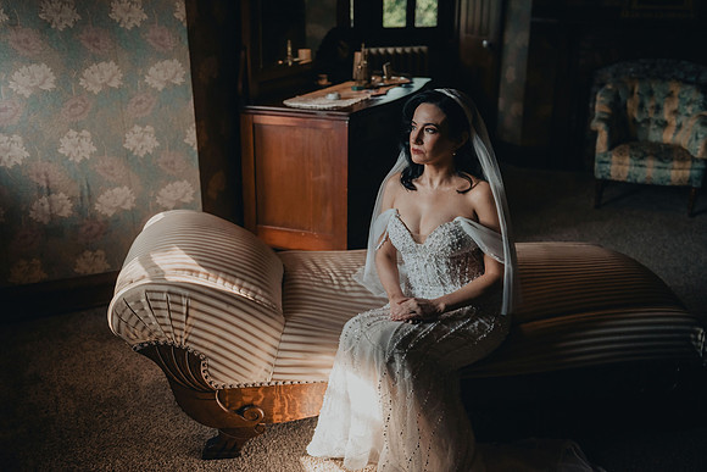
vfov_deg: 35.1
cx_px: 354
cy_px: 236
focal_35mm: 38
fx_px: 746
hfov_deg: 50.7
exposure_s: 1/1250
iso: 1250
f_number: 2.8
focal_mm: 38
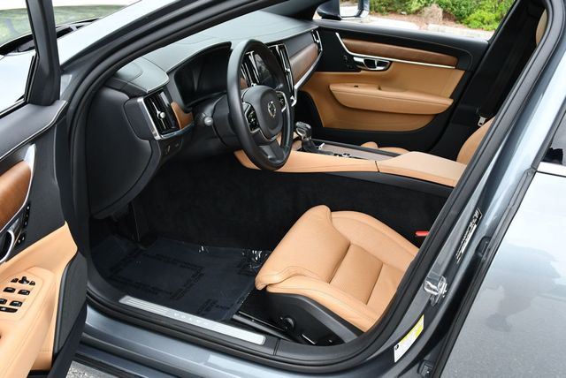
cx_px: 283
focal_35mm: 36
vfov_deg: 36.9
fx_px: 567
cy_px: 189
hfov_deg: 53.1
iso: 250
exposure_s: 1/250
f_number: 5.6
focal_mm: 18
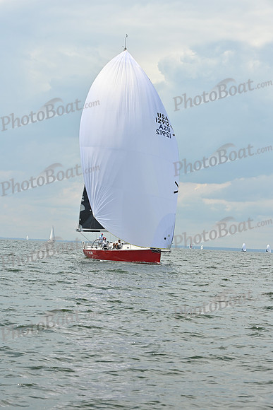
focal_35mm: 85
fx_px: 966
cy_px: 205
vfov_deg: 23.9
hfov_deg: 16.1
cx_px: 136
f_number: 9
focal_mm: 85
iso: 320
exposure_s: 1/1600
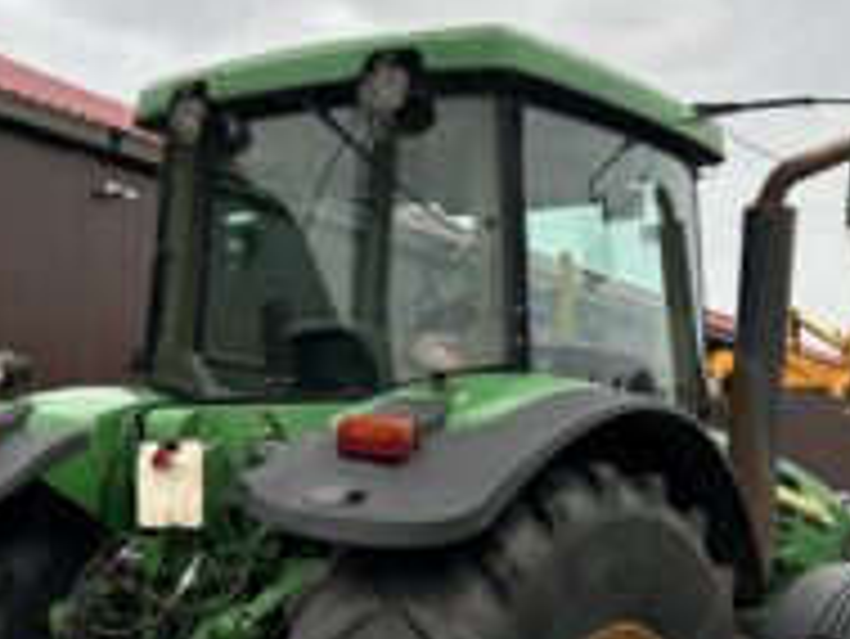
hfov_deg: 34.9
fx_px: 1351
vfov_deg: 25.4
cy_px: 621
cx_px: 409
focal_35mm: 55
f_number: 1.5
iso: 40
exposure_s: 1/239
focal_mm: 5.7
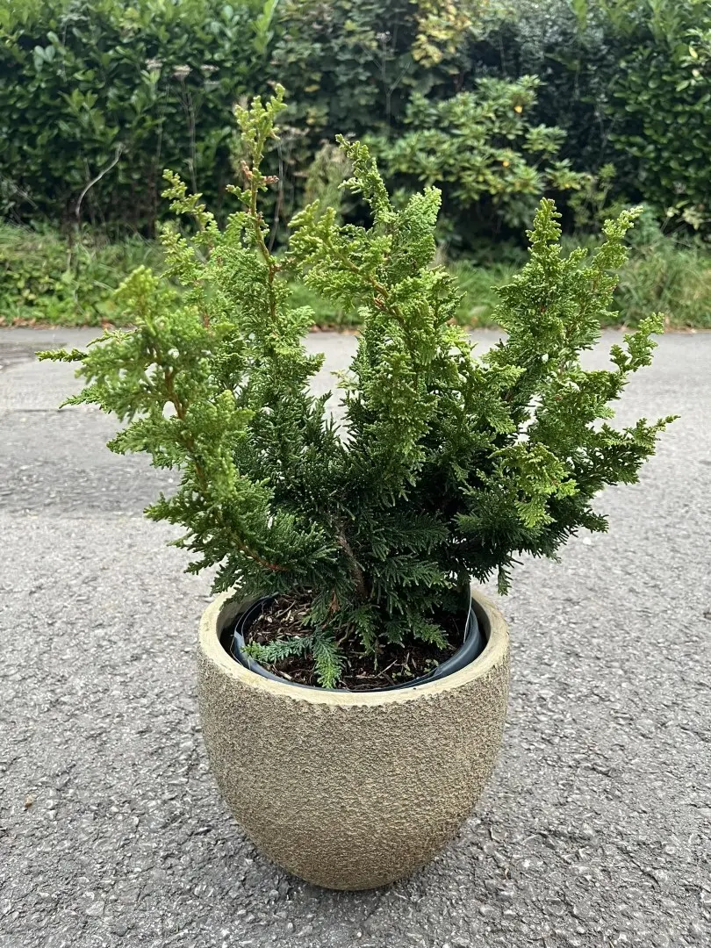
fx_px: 712
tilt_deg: -18.2
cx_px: 356
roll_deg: -1.0
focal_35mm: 26
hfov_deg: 53.1
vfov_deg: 67.3
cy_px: 474
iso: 125
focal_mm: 5.1
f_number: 1.6
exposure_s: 1/60
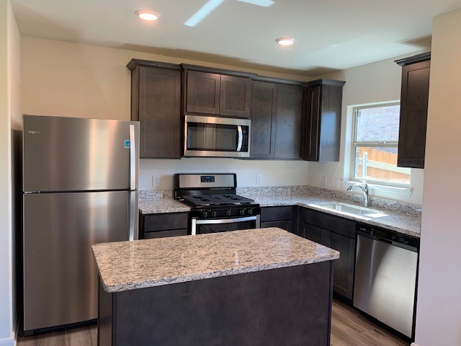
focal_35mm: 26
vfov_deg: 53.1
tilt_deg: -2.5
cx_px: 230
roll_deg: -1.5
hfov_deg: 67.3
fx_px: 346
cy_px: 173
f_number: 1.8
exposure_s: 1/60
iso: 50
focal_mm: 4.25
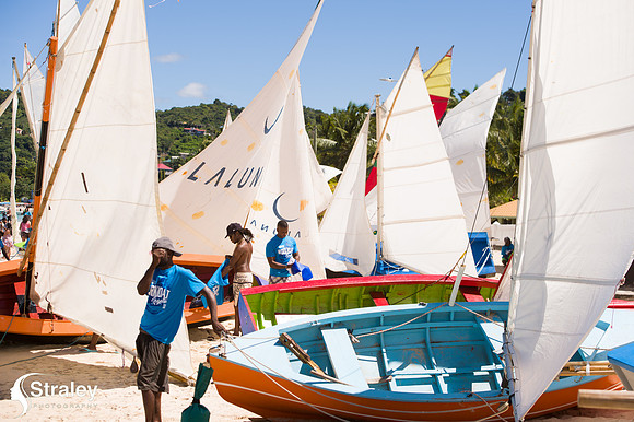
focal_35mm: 70
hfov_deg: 28.9
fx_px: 1232
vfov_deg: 19.4
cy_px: 211
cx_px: 317
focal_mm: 70
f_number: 8
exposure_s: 1/400
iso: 100
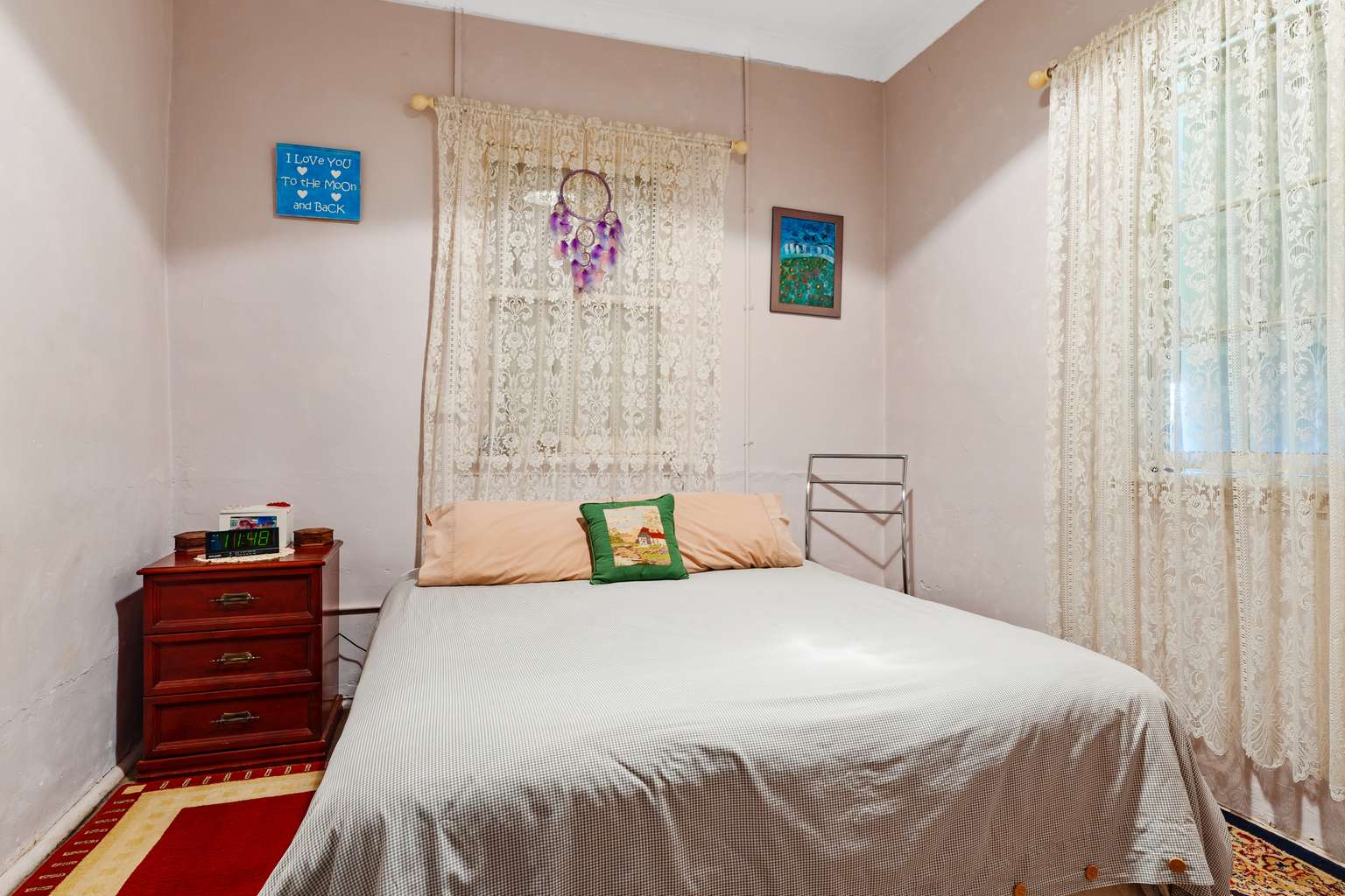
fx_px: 747
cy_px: 435
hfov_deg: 83.9
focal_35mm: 20
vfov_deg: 61.9
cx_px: 701
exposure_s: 1
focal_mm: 16
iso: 320
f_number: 8
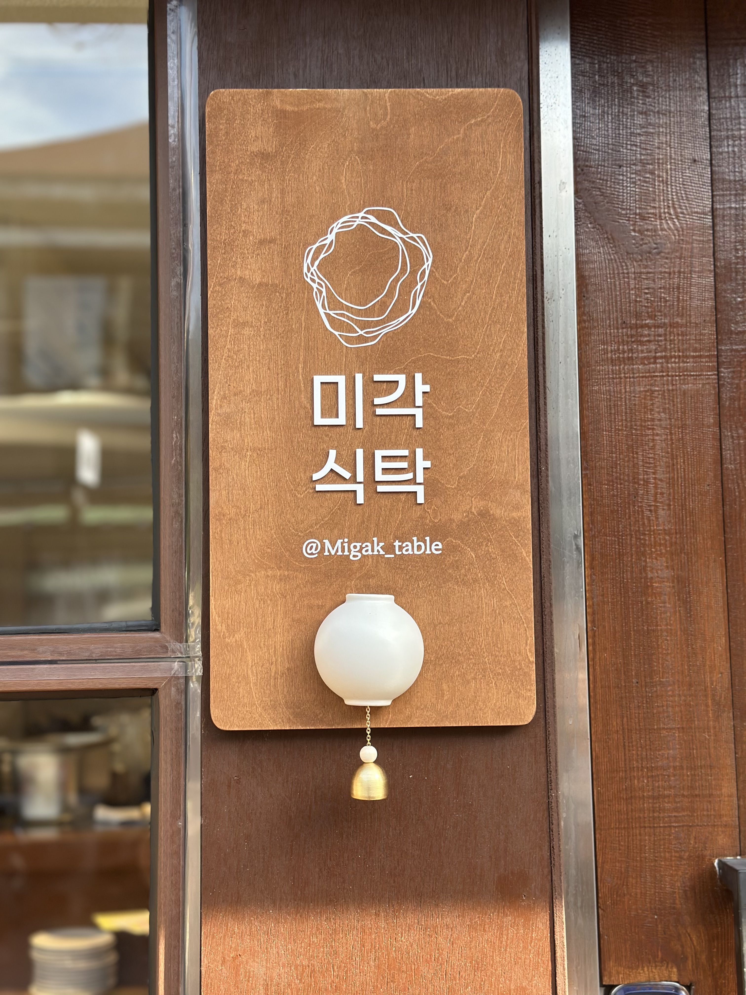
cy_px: 498
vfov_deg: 39.7
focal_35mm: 48
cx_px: 373
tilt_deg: +7.0
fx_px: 1379
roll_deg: +0.5
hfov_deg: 30.3
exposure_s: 1/392
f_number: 1.78
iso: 80
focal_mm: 6.86
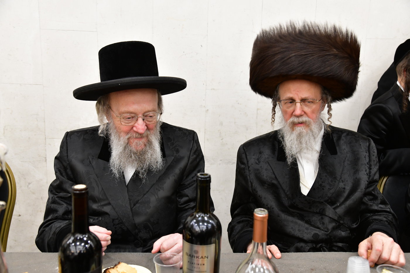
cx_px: 205
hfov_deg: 54.4
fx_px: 399
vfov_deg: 37.8
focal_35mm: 35
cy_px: 136
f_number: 5.6
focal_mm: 35
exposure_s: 1/100
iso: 3200
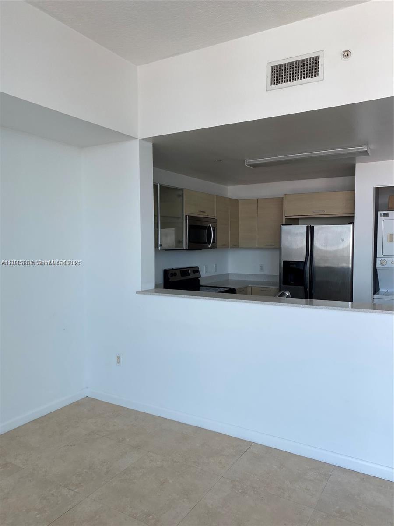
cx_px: 197
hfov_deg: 53.1
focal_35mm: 26
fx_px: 395
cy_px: 263
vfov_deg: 67.3
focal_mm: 4.25
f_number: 1.8
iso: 32
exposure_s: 1/173
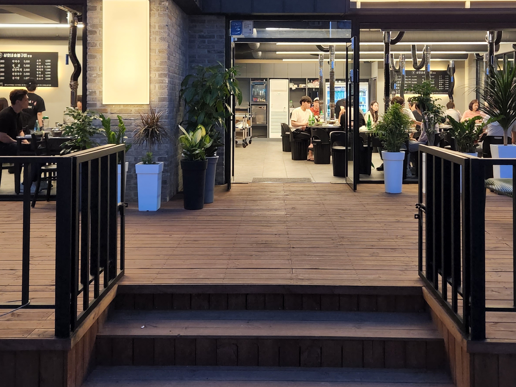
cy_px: 88
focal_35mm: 39
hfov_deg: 47.9
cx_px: 261
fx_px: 581
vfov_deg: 35.8
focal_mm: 5.4
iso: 250
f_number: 1.8
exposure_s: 1/120
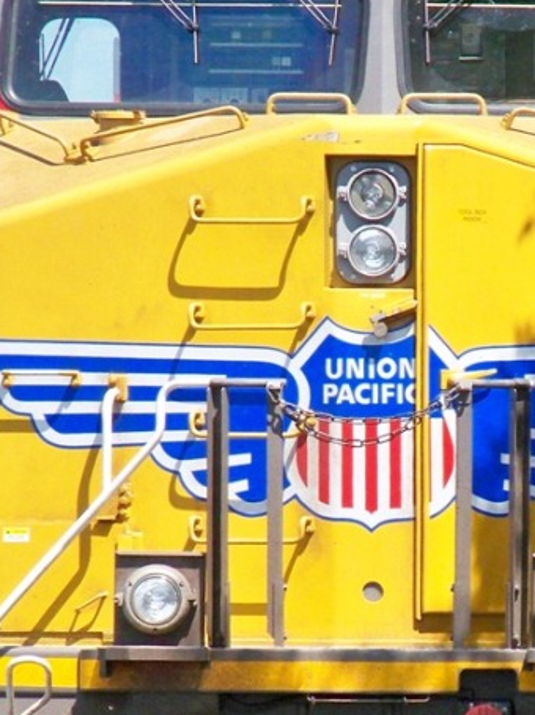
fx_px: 16584
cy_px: 545
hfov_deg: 1.8
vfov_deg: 2.5
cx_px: 427
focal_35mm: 804
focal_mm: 70.2
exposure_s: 1/1000
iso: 320
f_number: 4.8
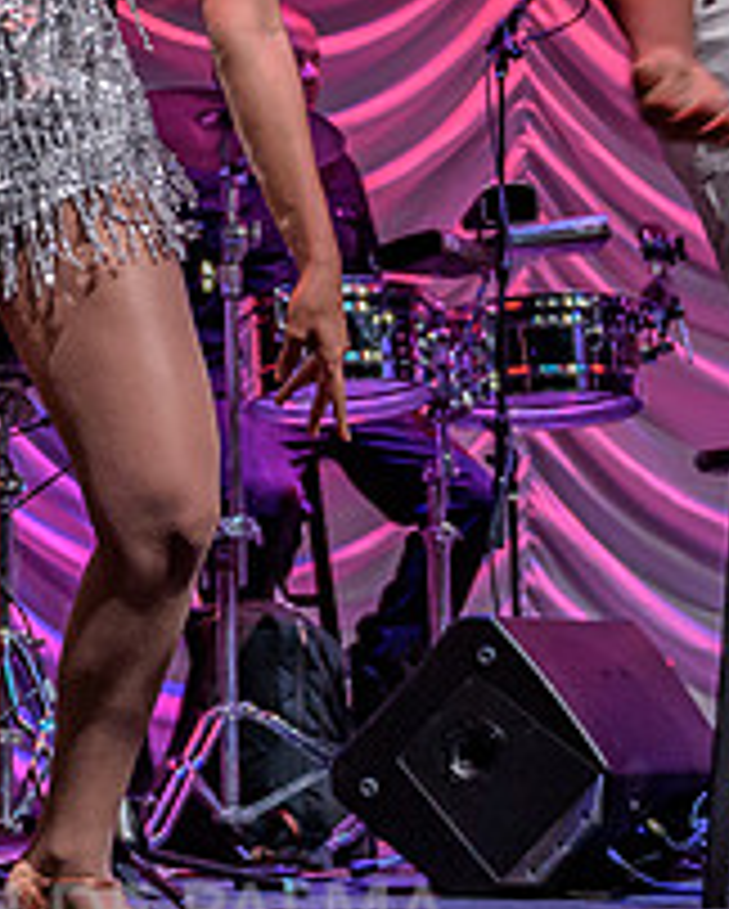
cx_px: -170
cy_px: 29
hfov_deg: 11.0
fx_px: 3716
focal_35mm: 138
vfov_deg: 13.8
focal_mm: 29
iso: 2500
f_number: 2.8
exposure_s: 1/160
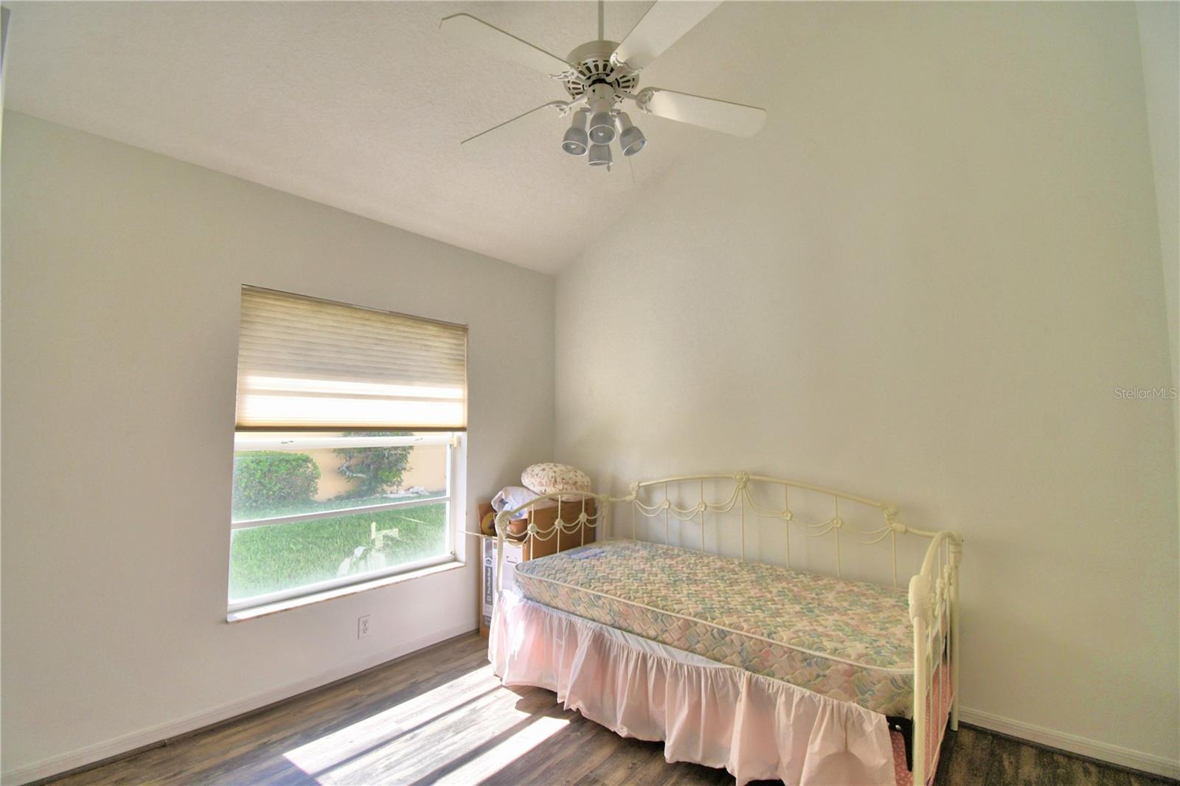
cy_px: 393
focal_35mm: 15
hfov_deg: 100.4
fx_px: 492
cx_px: 590
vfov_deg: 77.3
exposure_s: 1/250
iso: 200
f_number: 4.5
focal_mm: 10
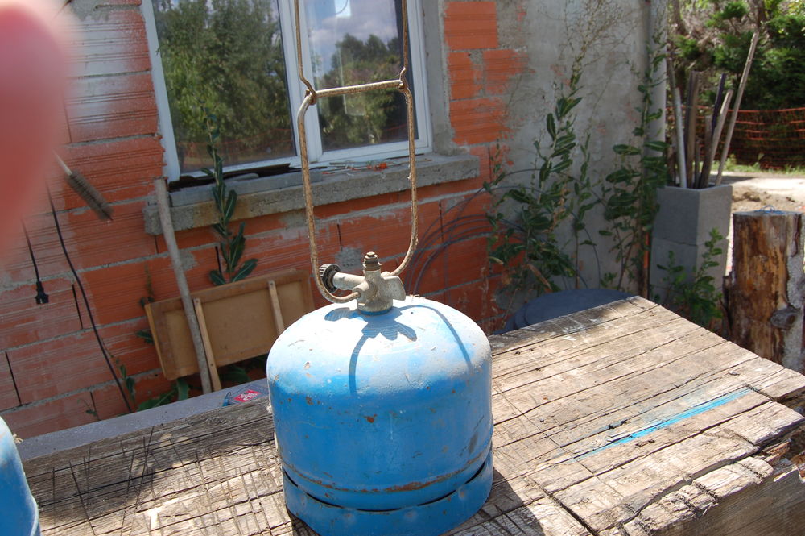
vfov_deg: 45.6
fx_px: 637
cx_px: 402
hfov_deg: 64.6
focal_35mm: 28
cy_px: 268
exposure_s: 1/200
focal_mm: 19
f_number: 7.1
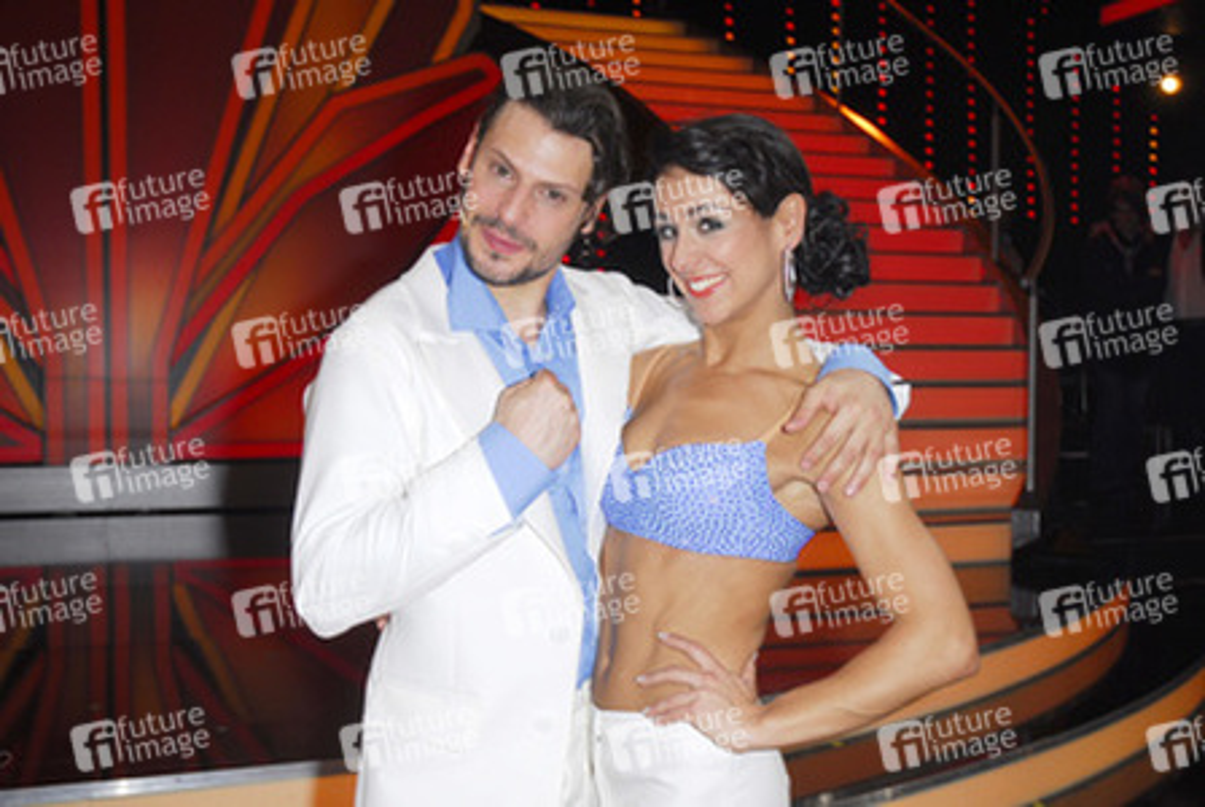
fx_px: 1458
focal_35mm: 44
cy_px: 404
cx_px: 602
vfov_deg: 30.9
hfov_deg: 44.9
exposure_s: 1/60
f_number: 5
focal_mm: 29
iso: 200
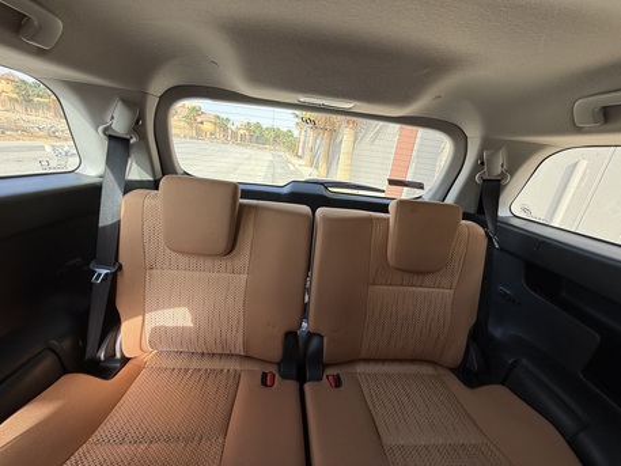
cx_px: 310
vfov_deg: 85.7
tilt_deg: -16.7
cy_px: 233
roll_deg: -8.0
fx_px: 251
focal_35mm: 14
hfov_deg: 102.0
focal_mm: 2.22
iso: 50
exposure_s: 1/133
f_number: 2.2
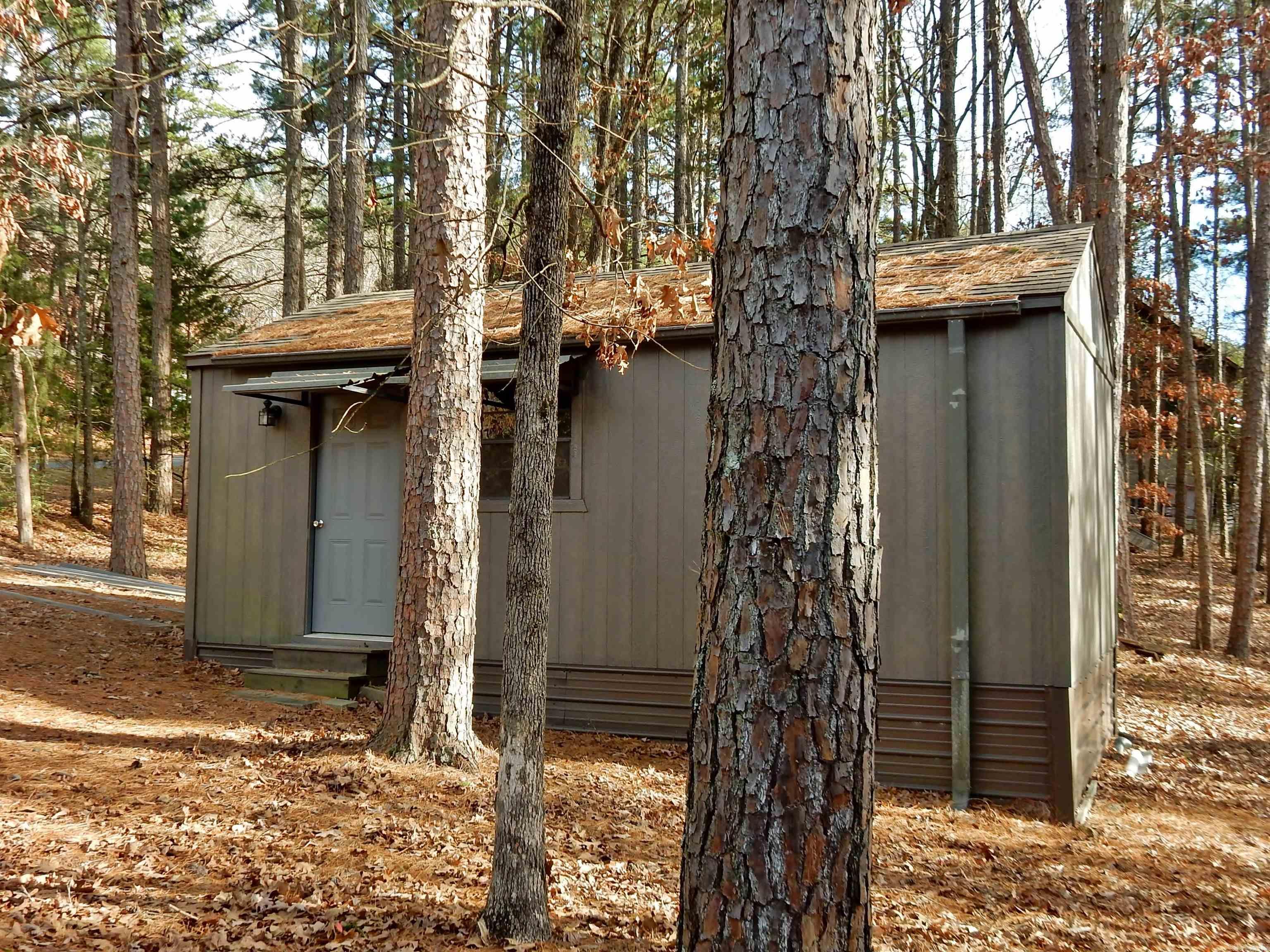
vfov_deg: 39.7
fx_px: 1321
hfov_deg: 51.4
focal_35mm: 36
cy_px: 476
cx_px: 635
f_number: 4
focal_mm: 6.4
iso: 125
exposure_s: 1/125
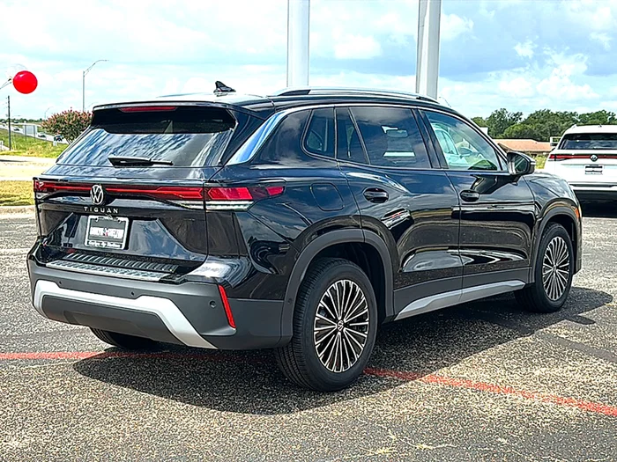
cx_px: 308
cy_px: 231
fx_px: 713
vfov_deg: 36.0
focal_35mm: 40
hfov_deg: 46.8
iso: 80
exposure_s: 1/3623
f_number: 1.78
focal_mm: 6.86
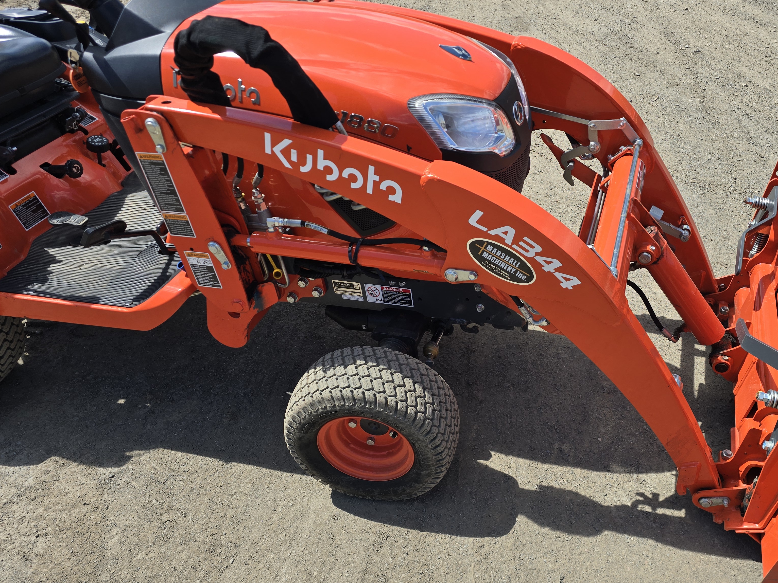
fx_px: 674
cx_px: 475
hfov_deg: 59.4
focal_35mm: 30
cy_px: 314
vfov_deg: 46.8
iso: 12
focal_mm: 6.3
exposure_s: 1/624
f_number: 1.7
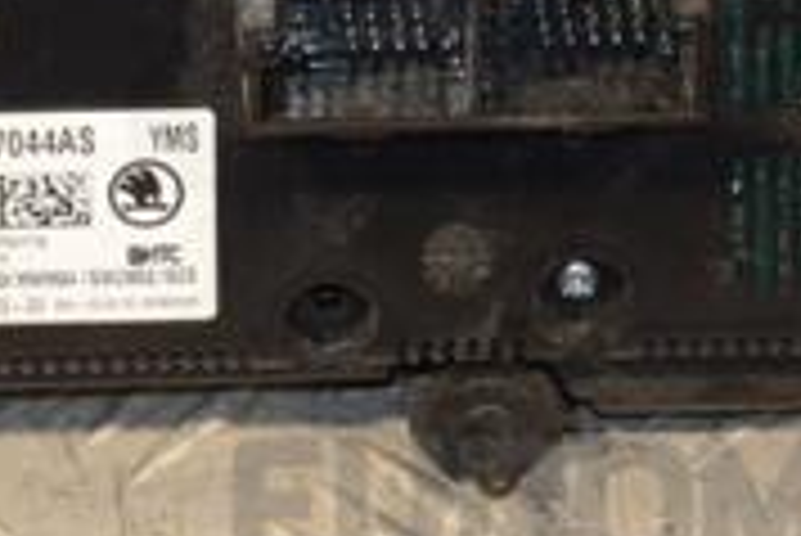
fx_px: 7860
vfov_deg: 3.9
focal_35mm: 353
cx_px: 148
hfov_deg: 5.8
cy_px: -95
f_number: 5.3
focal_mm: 70
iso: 800
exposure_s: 1/100
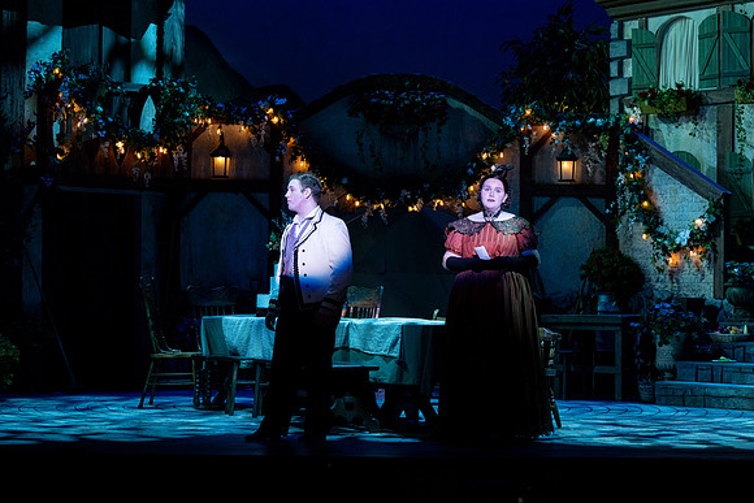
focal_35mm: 84
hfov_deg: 24.2
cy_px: 252
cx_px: 377
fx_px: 1760
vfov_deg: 16.3
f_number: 5.6
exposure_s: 1/160
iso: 1000
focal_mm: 84
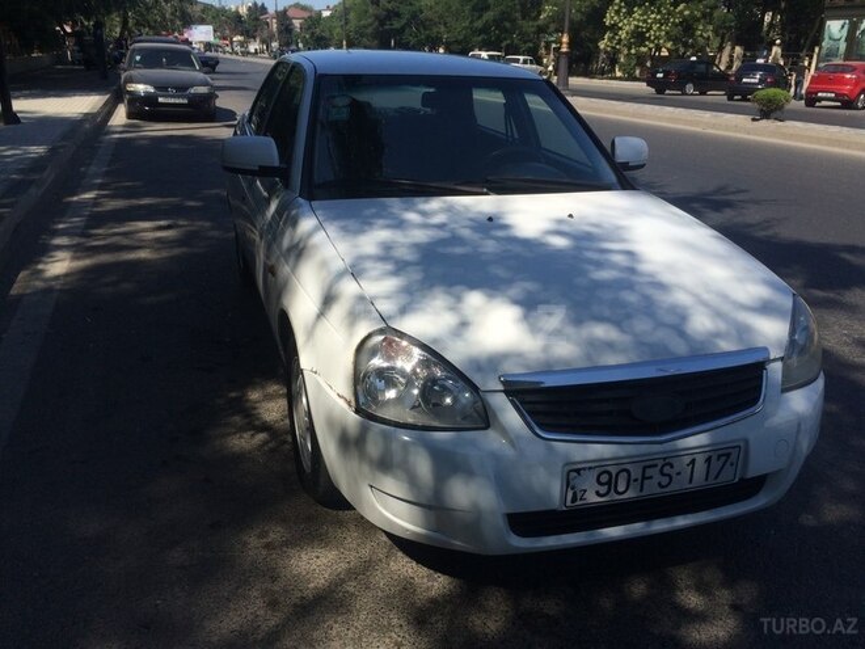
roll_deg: -0.6
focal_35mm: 29
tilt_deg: -21.1
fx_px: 725
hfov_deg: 61.7
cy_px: 324
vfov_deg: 48.2
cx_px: 432
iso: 32
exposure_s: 1/2160
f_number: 2.2
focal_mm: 4.15
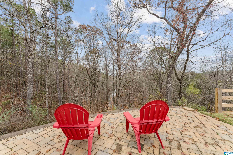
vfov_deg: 81.2
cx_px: 116
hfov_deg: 104.3
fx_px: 91
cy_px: 78
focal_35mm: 14
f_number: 11
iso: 400
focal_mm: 14
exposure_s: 1/100
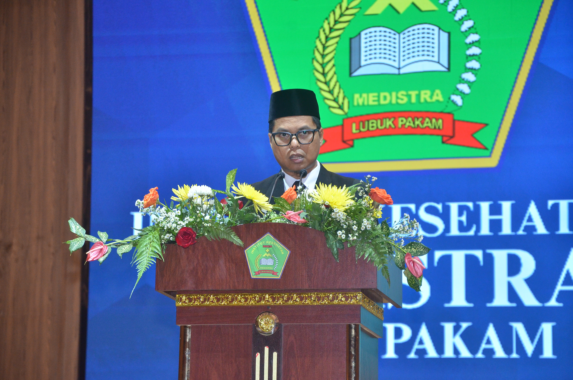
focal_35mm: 158
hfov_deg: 13.1
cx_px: 286
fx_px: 2502
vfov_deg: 8.7
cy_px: 190
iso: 1250
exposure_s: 1/125
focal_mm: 105
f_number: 5.6
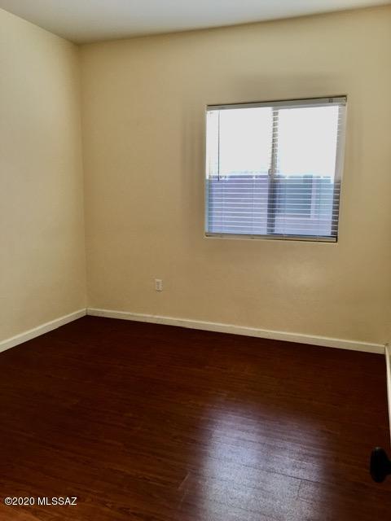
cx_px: 196
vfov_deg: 61.7
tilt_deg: -9.7
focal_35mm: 29
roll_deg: -1.5
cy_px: 260
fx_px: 437
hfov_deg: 48.2
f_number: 2.2
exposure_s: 1/120
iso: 40
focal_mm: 4.15
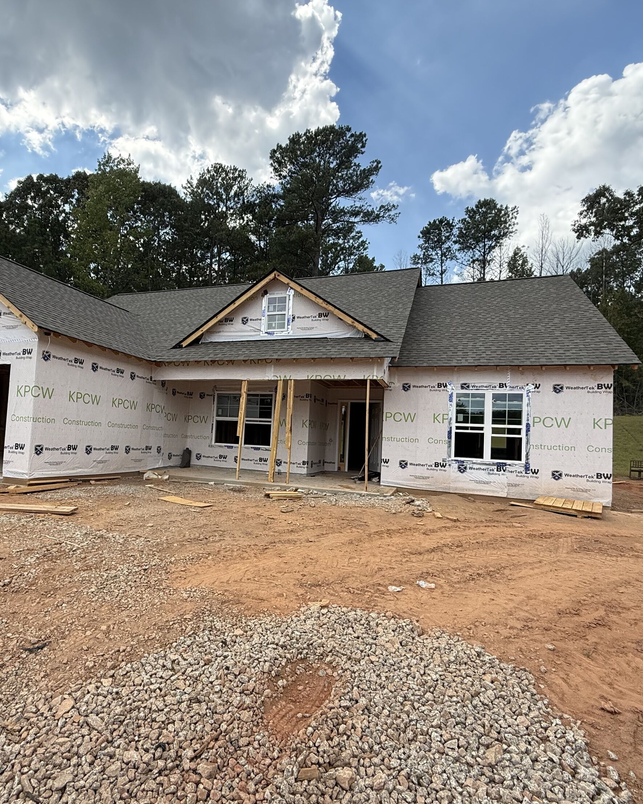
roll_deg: -2.6
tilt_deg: +4.6
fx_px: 452
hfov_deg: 70.5
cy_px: 414
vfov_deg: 83.3
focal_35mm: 19
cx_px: 273
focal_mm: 2.22
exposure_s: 1/1001
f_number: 2.2
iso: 64
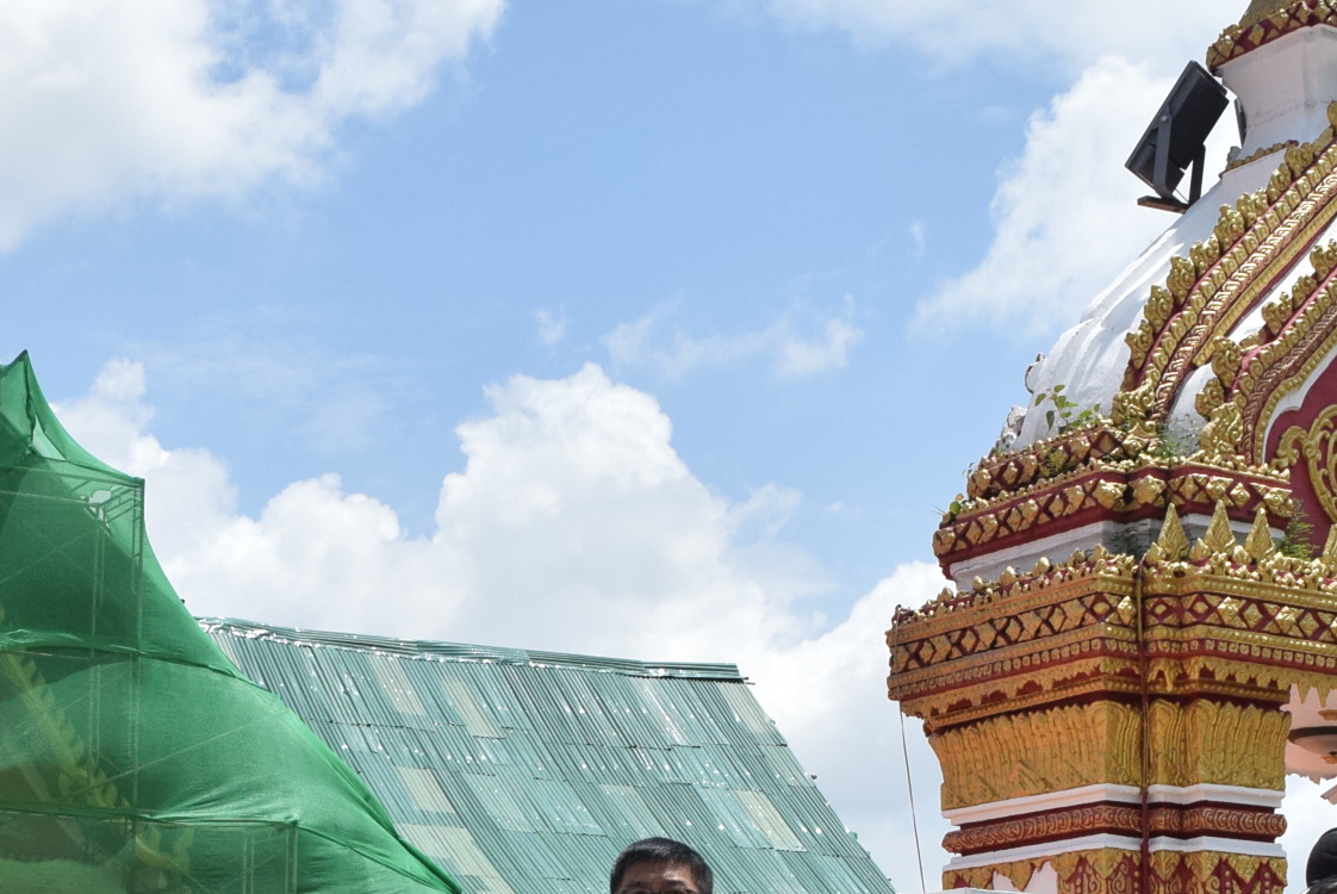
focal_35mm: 80
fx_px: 2973
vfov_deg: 16.7
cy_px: 902
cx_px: 417
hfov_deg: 25.2
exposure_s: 1/4000
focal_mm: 20
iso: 800
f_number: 5
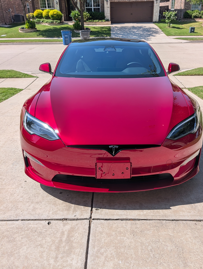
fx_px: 218
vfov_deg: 63.4
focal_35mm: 28
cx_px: 107
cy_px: 132
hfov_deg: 49.8
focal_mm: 6.9
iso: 24
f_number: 1.68
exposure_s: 1/1160
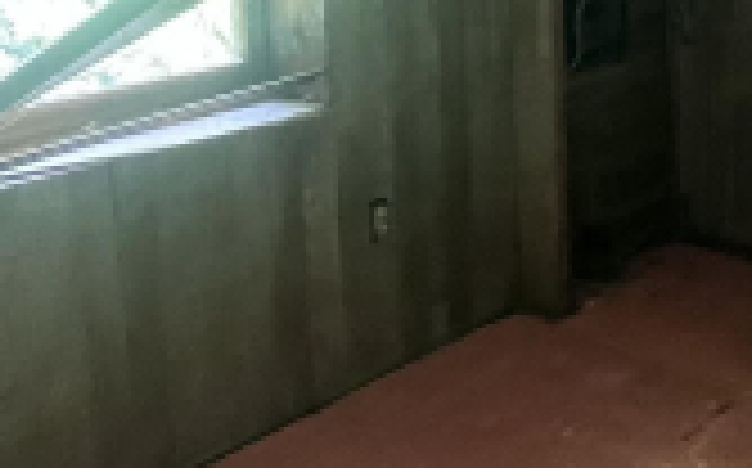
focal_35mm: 55
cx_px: 664
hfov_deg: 35.0
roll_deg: +1.7
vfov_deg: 22.3
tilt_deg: -7.8
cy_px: -36
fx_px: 1126
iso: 640
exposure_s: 1/60
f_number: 1.8
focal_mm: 1.57
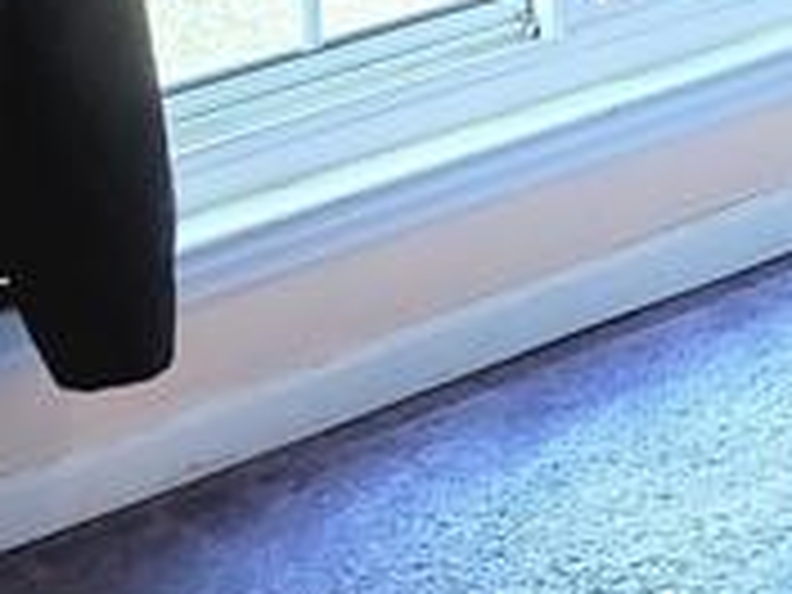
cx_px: 1908
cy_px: -927
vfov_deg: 8.7
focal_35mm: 151
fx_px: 3455
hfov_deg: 11.0
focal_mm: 4.3
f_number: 2.4
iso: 160
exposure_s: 1/60
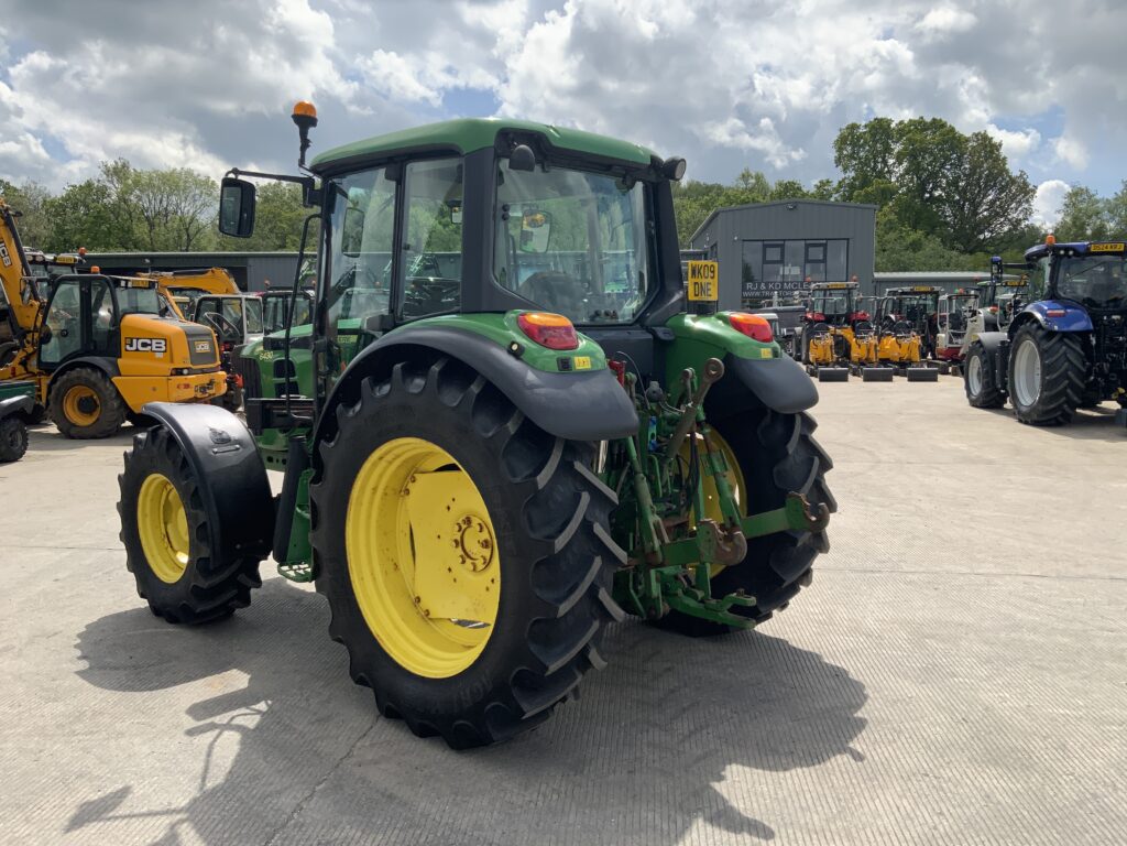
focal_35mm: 29
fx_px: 944
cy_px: 423
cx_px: 564
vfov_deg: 48.2
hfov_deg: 61.7
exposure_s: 1/1626
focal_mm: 3
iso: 16
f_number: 1.8
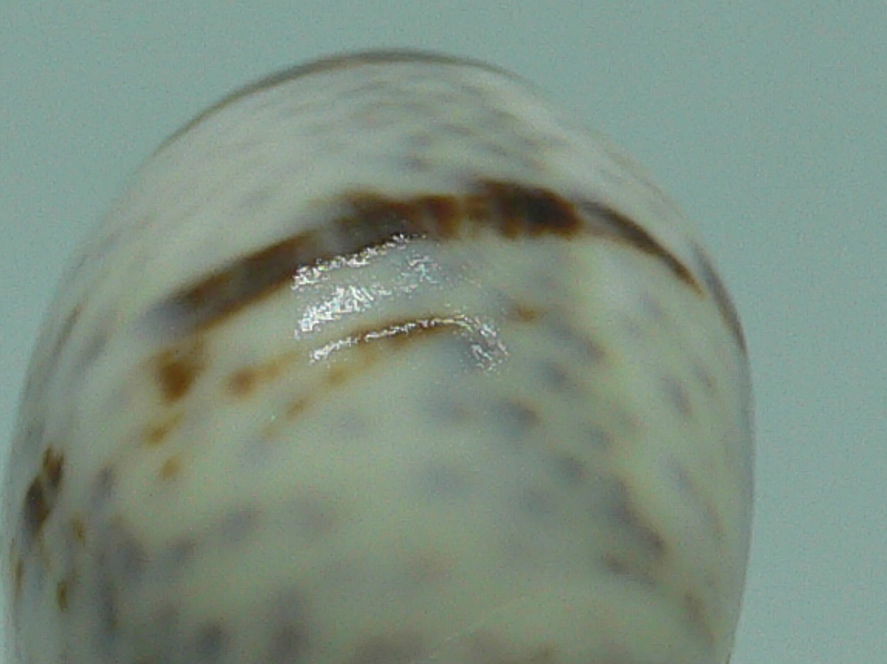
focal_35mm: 123
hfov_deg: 16.0
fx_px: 3150
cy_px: 588
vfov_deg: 12.0
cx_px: 320
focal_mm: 4.6
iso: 80
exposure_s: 1/60
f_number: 2.8
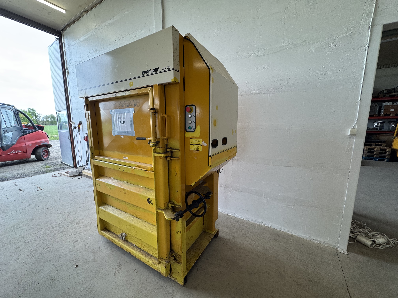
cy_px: 149
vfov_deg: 85.7
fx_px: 161
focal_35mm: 14
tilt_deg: -8.6
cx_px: 199
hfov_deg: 102.1
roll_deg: -0.2
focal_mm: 2.22
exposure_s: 1/100
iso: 64
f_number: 2.2
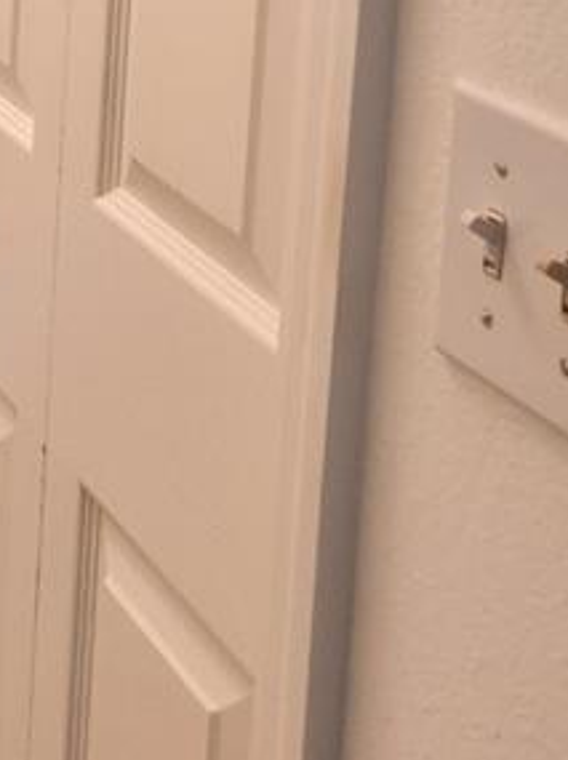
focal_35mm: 97
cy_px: -243
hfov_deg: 13.1
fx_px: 2127
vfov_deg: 18.7
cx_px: -579
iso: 200
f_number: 1.8
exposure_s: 1/120
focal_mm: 5.4
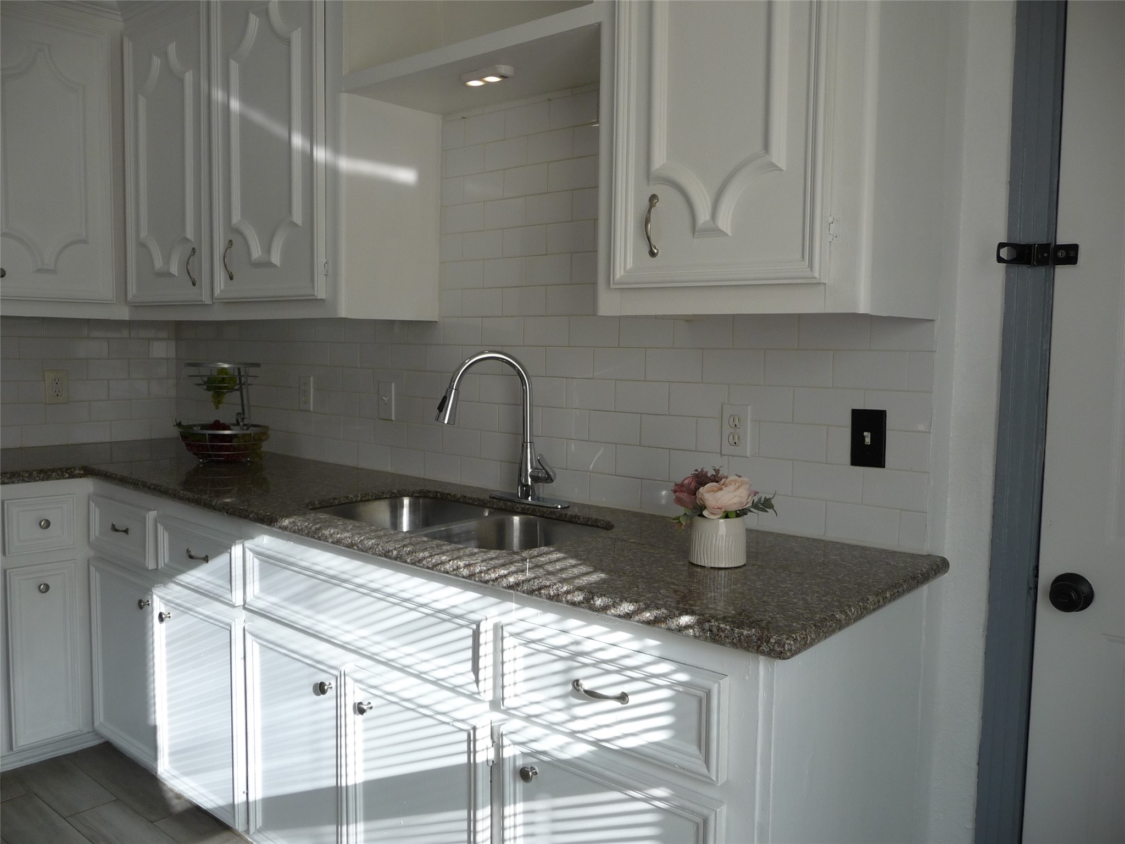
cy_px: 422
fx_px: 910
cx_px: 562
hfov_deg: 63.4
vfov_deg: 49.7
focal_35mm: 28
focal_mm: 4.7
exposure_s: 1/50
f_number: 3.3
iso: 100
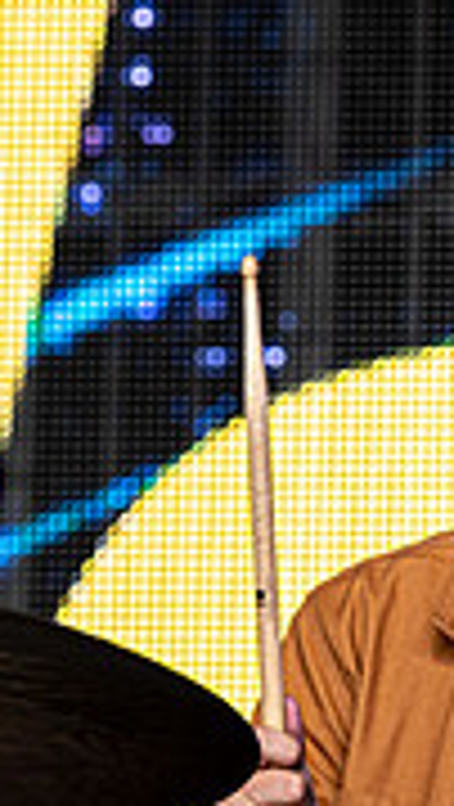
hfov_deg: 1.7
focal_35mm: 701
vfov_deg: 3.1
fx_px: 14967
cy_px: 723
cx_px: 568
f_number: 4.5
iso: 160
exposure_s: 1/500
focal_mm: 175
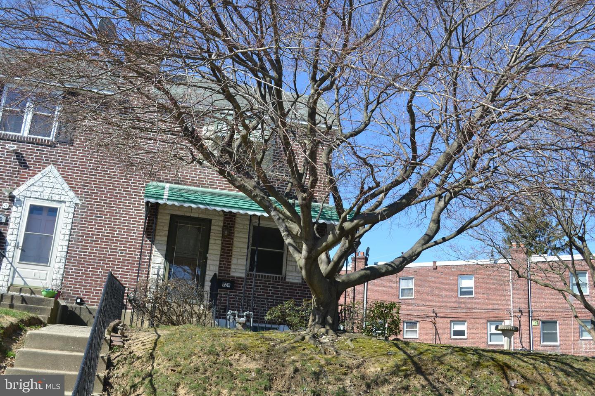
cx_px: 298
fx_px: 645
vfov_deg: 34.2
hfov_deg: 49.6
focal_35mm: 39
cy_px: 198
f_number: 6.3
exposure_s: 1/160
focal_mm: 26
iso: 100
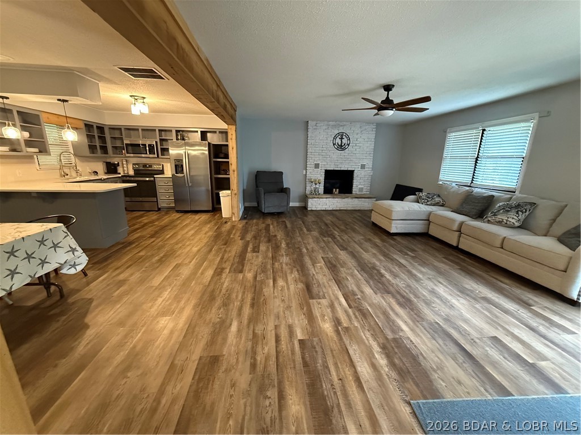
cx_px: 290
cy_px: 218
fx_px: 235
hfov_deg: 102.1
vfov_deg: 85.7
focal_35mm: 14
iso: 800
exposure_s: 1/60
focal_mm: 2.22
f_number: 2.2
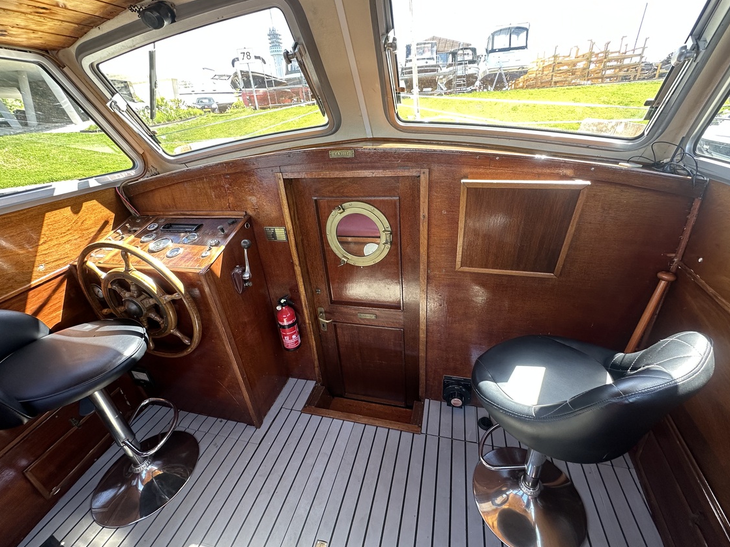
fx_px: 316
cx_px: 379
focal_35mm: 15
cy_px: 267
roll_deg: +3.7
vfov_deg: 81.7
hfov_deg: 98.1
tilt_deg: -25.3
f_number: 2.2
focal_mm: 2.22
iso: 100
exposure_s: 1/99
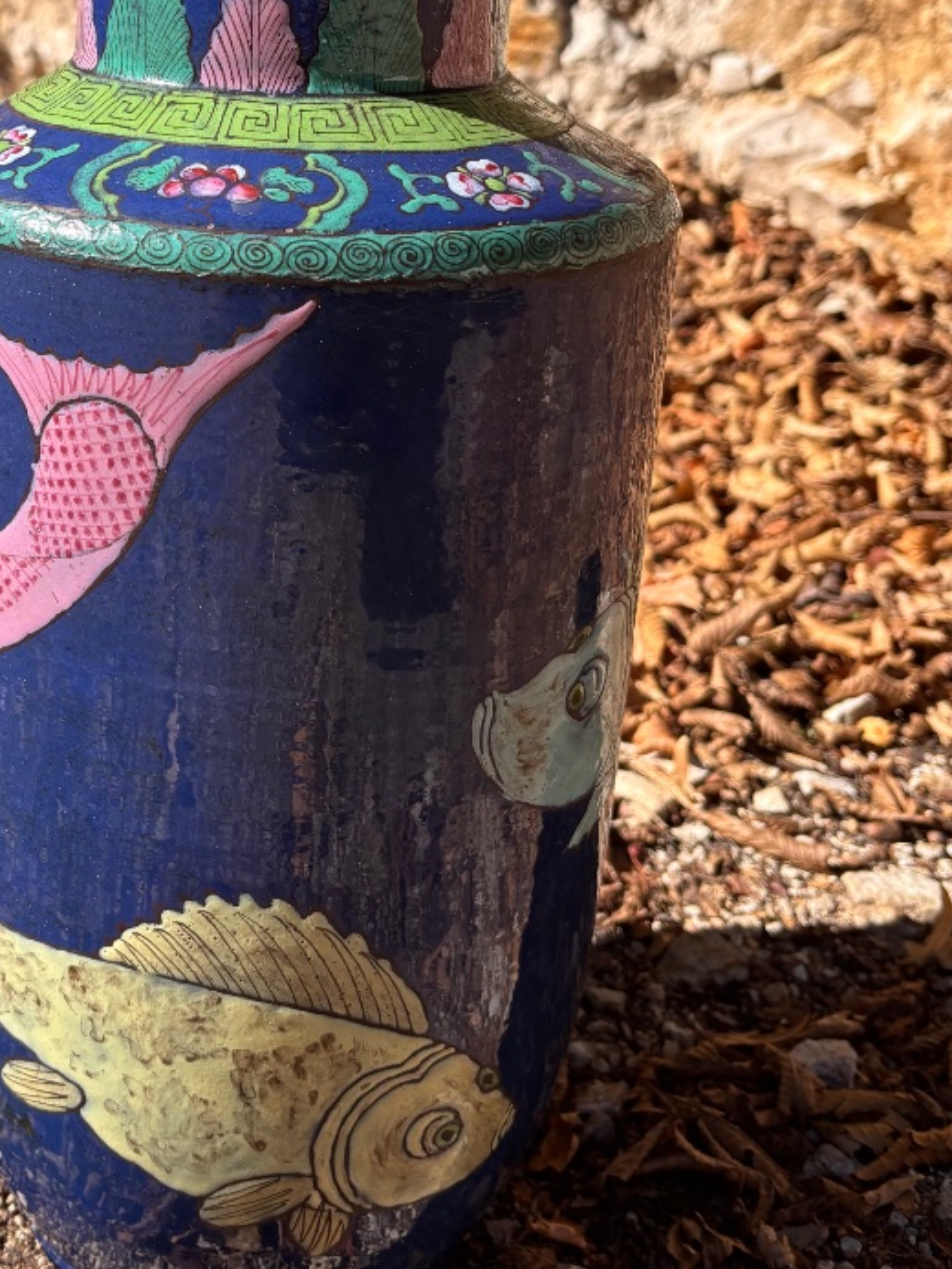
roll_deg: +0.3
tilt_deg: -15.4
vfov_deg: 41.0
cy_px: 333
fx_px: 1650
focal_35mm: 45
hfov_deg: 31.4
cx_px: 200
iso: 50
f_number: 1.6
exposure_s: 1/2062
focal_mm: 5.96
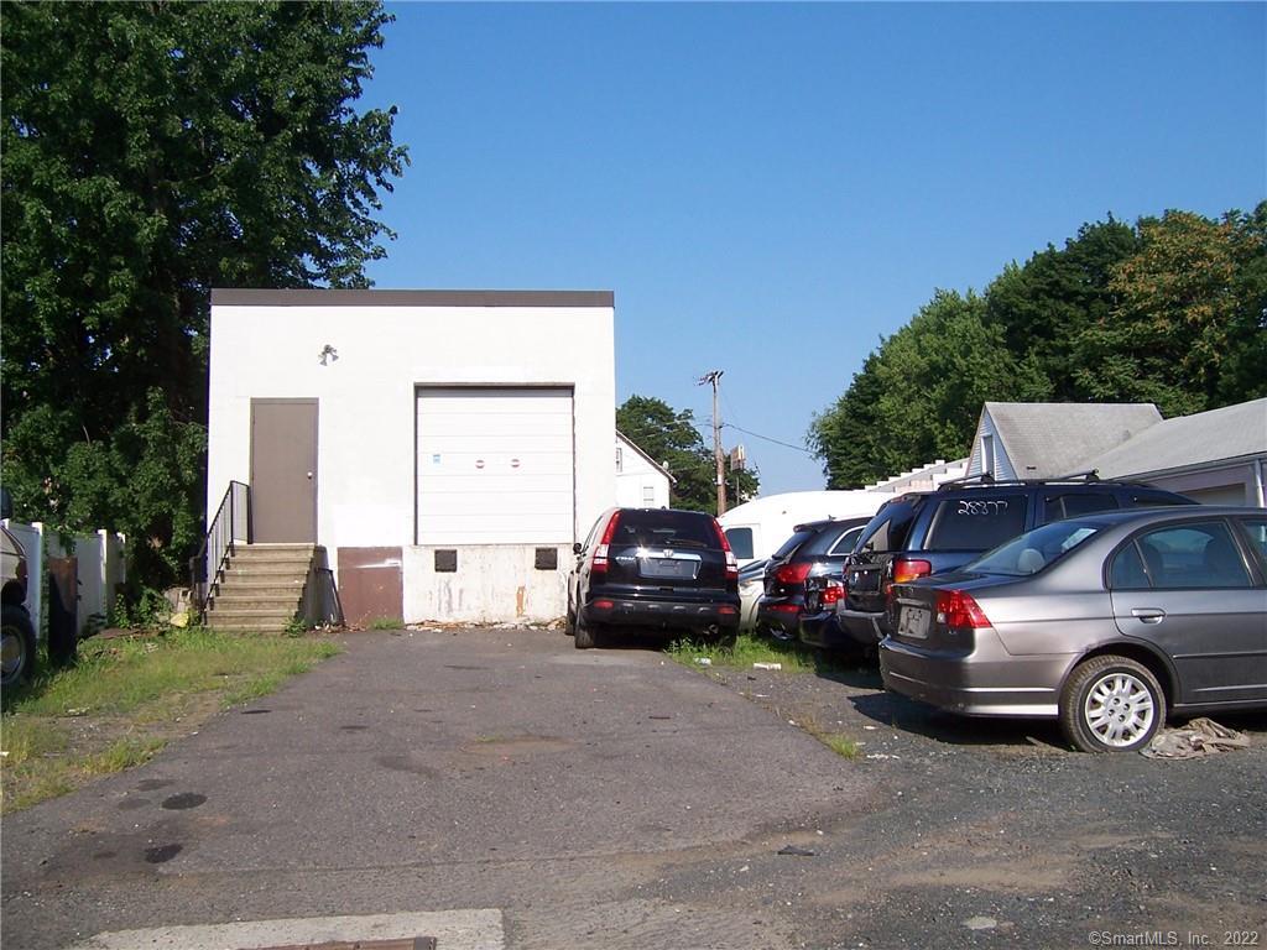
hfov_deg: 55.4
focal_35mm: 33
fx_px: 1208
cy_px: 475
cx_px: 634
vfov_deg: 42.9
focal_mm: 5.5
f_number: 3.4
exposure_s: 1/1000
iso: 80
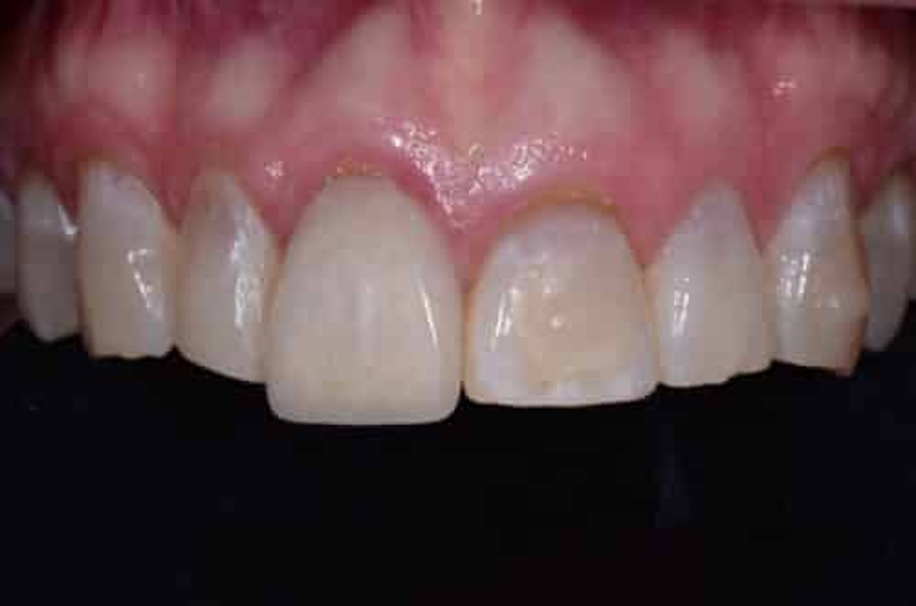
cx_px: 458
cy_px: 303
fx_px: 3237
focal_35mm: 128
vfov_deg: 10.7
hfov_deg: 16.1
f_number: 32
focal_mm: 85
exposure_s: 1/80
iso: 200
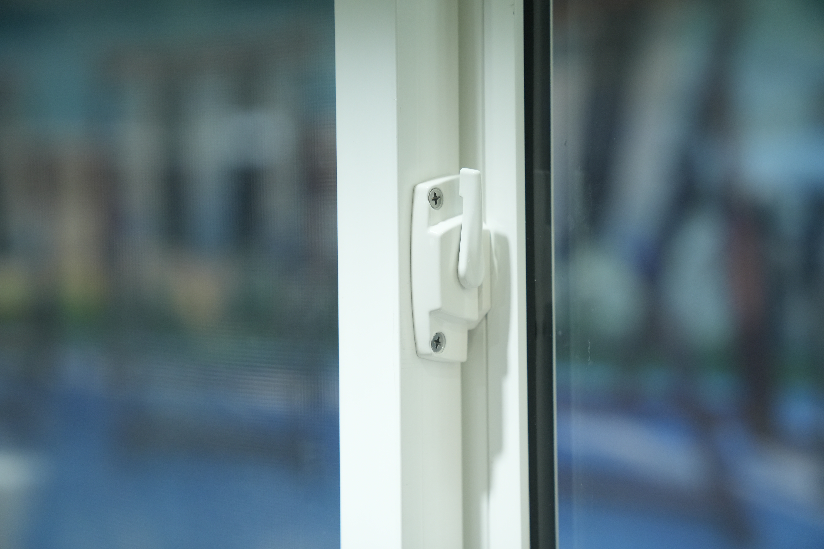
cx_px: 412
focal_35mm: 62
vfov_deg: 21.9
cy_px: 274
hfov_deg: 32.4
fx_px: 1419
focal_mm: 62
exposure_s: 1/320
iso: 2500
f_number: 2.8
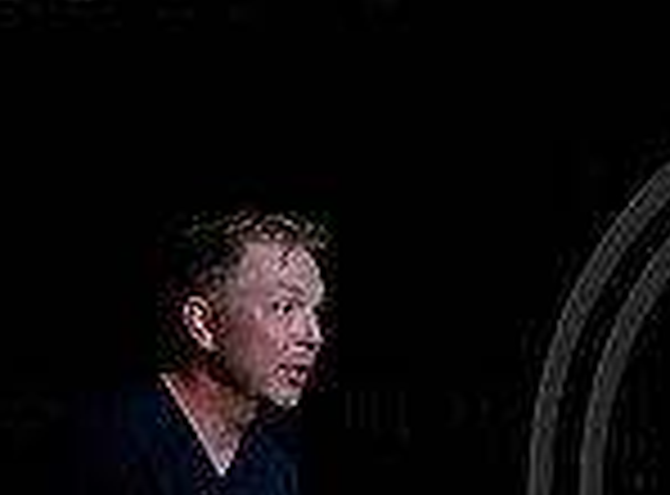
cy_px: 462
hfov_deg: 10.1
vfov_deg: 7.7
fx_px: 3676
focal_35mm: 191
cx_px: 997
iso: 6400
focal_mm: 40
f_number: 2.8
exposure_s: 1/200
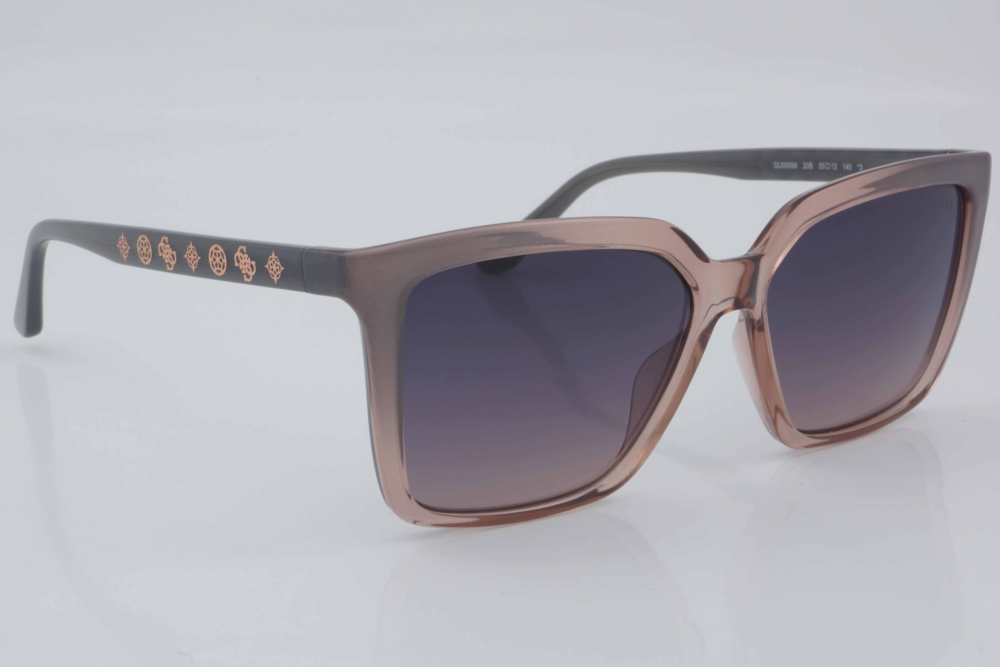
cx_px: 500
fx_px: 2291
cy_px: 334
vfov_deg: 16.6
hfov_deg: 24.6
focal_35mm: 82
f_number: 32
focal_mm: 55
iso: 100
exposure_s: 1/4
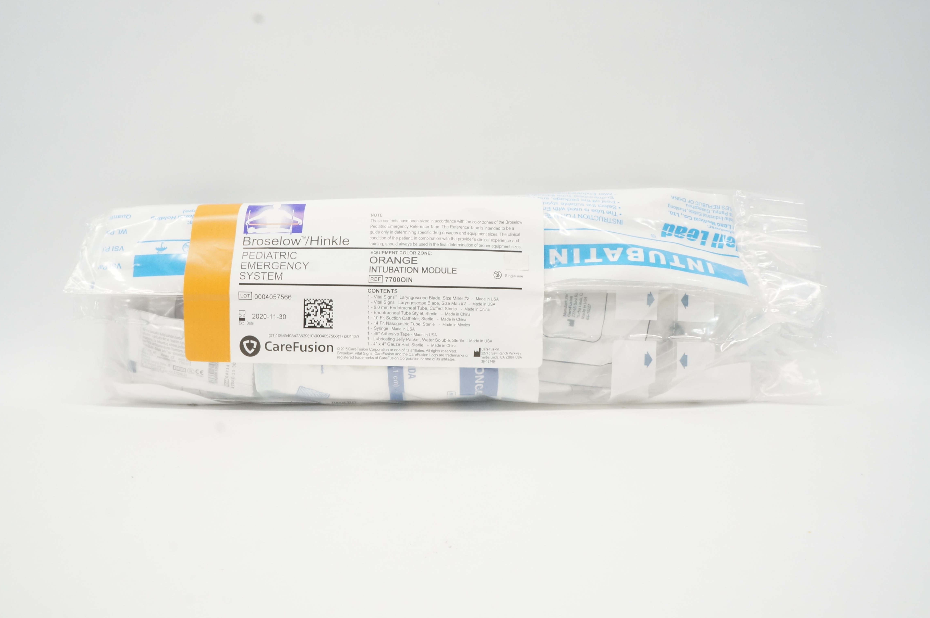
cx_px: 442
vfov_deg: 44.9
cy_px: 302
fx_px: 748
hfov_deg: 63.7
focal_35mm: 29
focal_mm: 18
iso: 800
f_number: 13
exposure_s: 1/15
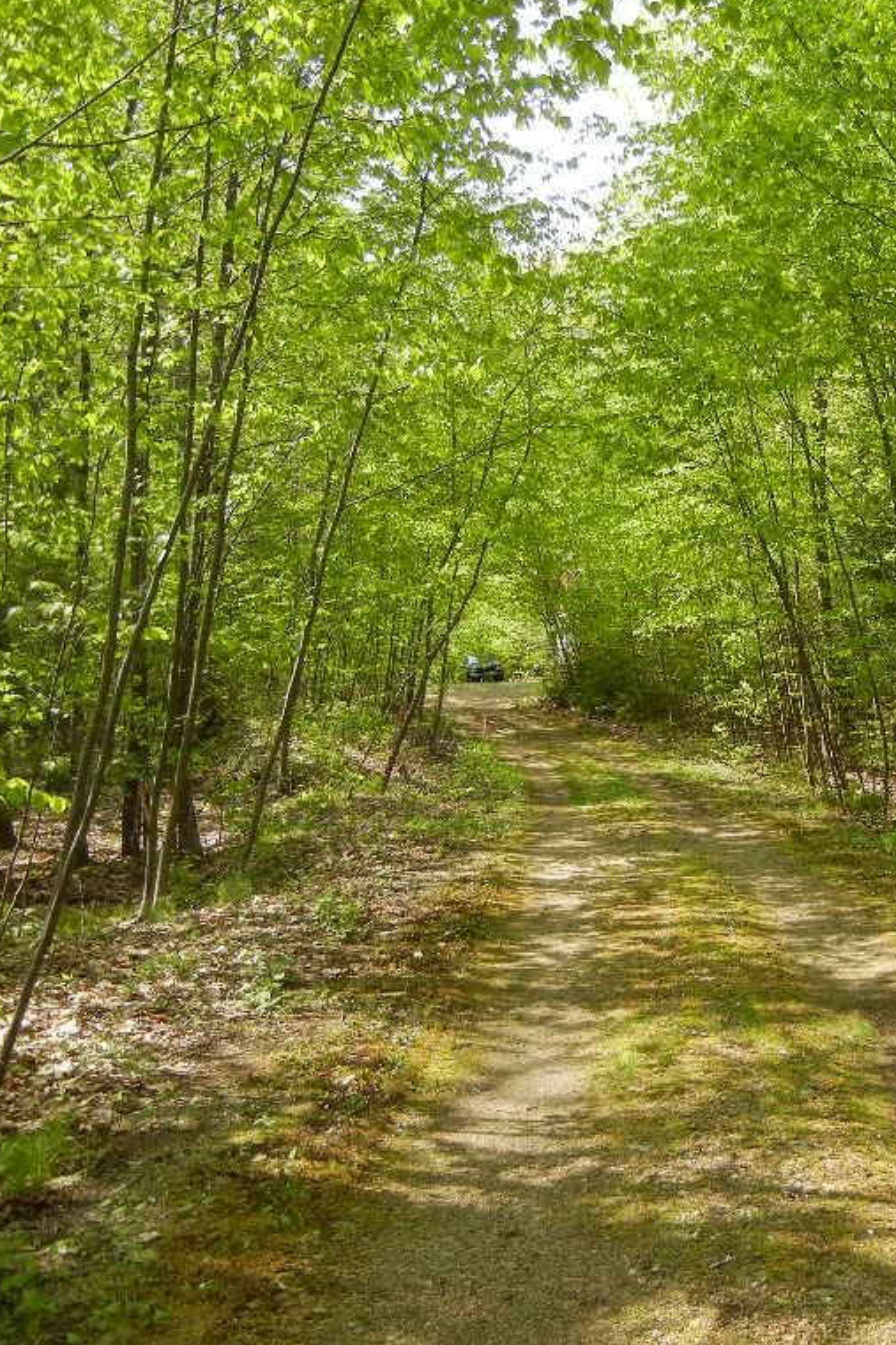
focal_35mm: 42
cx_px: 709
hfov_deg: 31.1
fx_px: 1569
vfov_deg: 46.4
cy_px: 668
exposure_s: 1/324
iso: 160
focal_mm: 5.4
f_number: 3.5
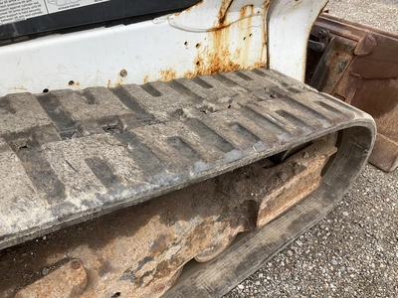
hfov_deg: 61.7
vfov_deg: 48.2
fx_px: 333
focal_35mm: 29
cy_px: 149
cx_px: 199
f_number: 1.8
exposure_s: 1/122
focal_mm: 3
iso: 20
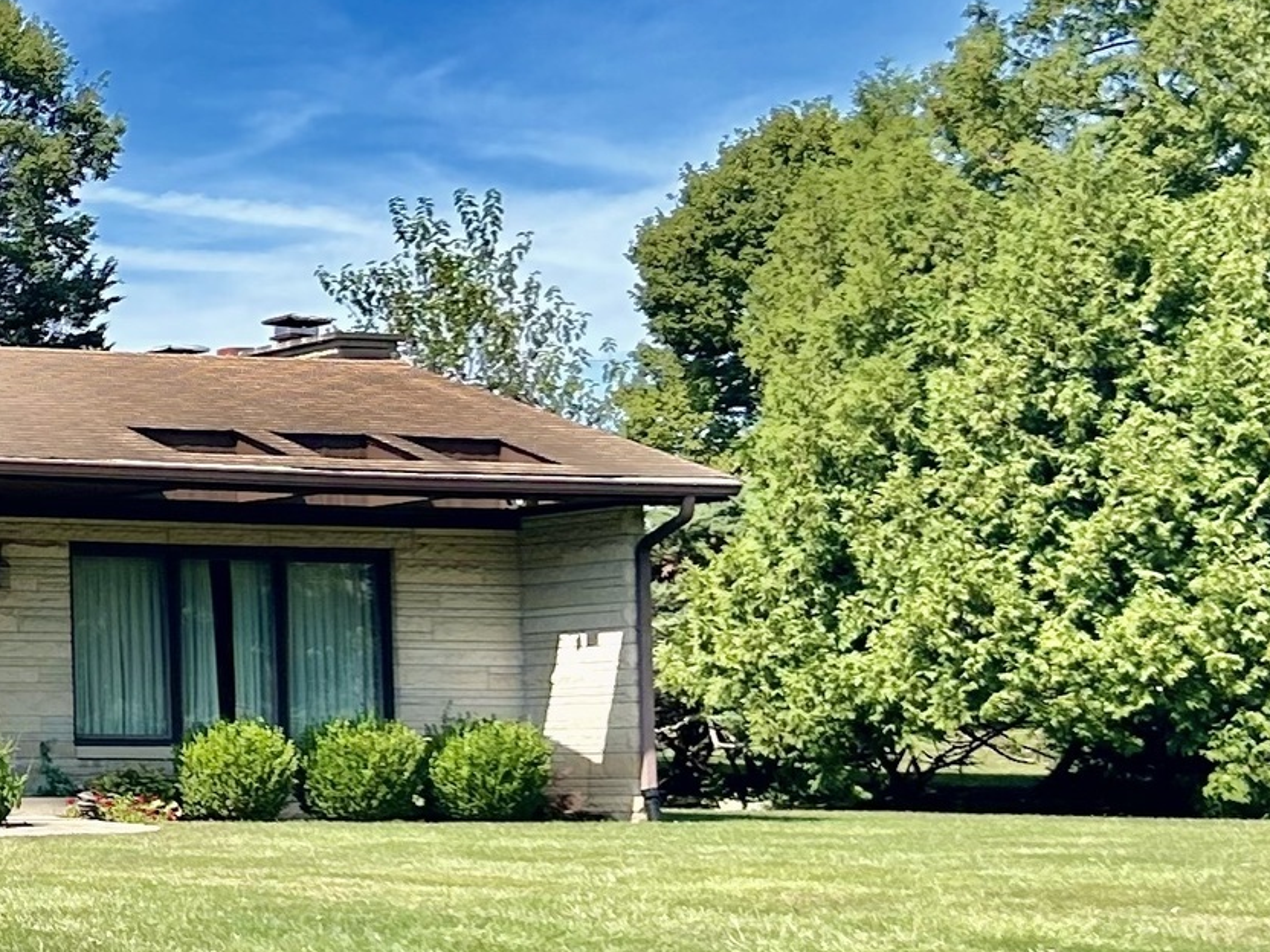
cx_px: -846
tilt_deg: +4.4
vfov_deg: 15.4
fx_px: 3522
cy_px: 449
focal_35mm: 96
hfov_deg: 17.5
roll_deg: +0.9
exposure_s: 1/3165
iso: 50
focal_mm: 5.7
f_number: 1.5
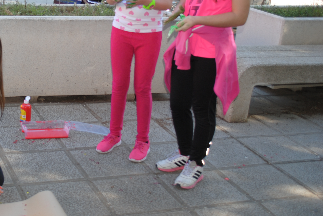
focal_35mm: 62
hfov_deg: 30.7
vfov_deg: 21.9
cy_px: 83
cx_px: 25
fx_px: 557
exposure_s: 1/125
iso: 100
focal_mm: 22
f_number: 4
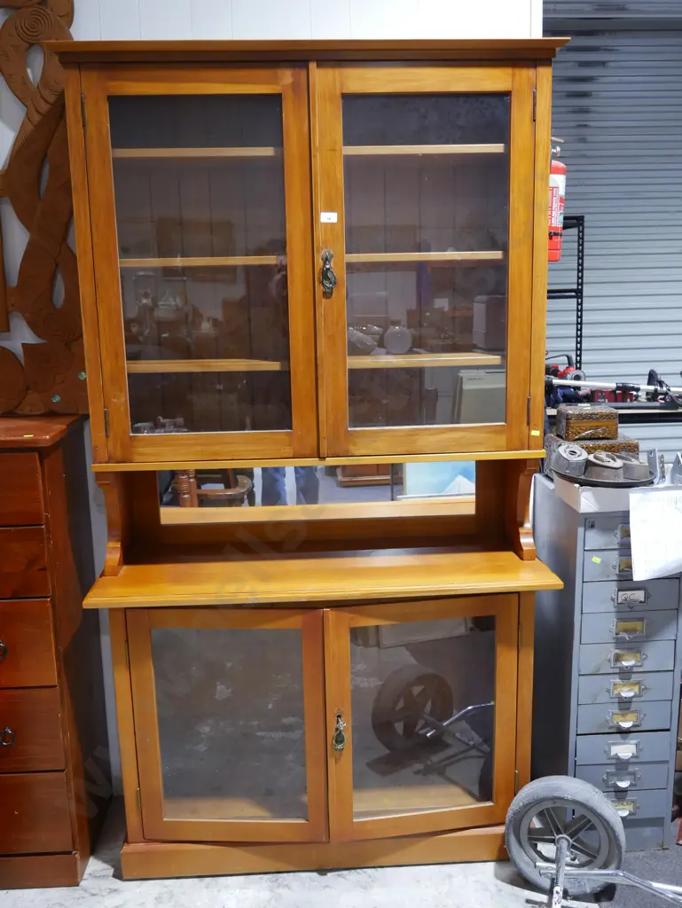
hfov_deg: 41.8
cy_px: 454
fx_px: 892
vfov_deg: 53.9
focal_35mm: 34
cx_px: 341
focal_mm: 17
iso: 640
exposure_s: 1/60
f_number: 4
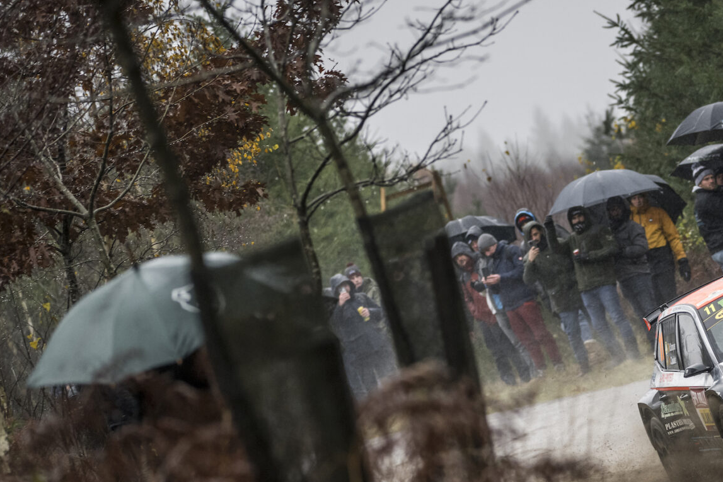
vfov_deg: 3.9
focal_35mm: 357
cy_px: 336
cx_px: 548
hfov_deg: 5.8
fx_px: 7170
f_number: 4.5
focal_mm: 200
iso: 2000
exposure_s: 1/500
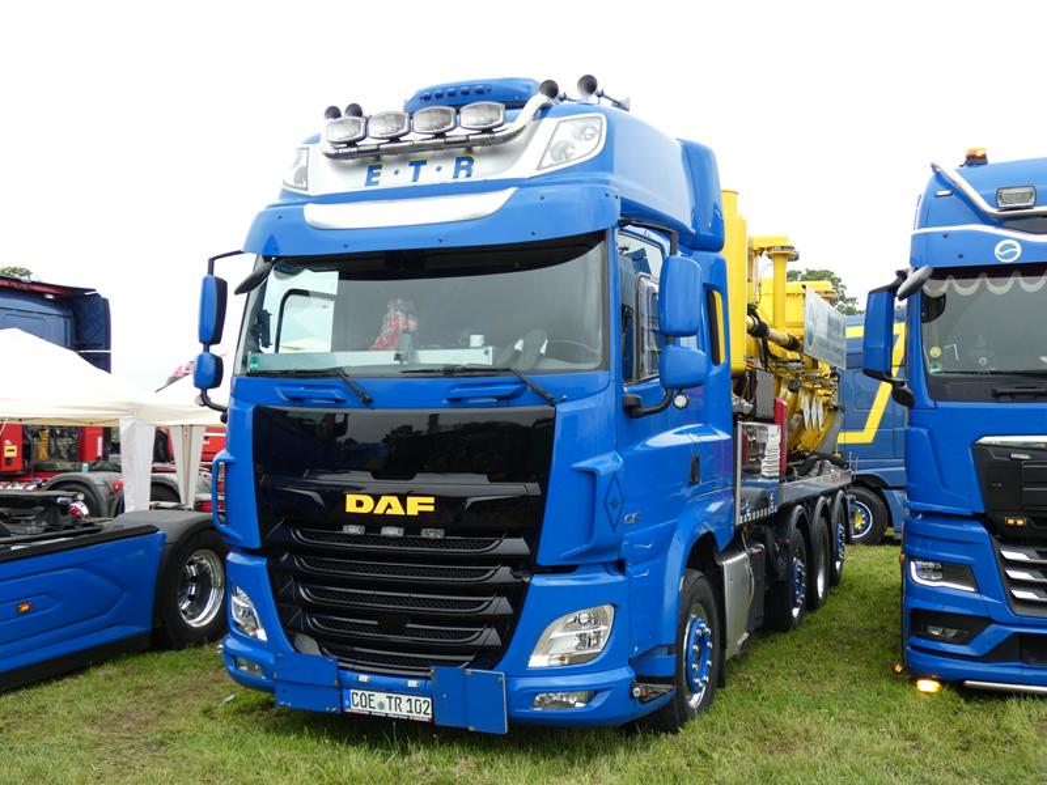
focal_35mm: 36
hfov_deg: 51.4
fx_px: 1089
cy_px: 392
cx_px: 524
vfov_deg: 39.7
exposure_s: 1/200
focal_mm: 6.5
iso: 80
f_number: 3.5
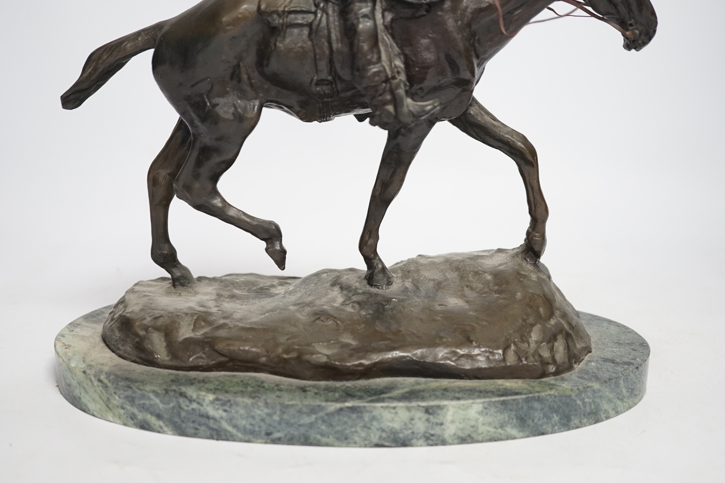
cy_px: 242
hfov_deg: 43.6
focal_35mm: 45
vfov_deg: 29.9
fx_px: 906
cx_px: 362
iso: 640
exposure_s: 1/60
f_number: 3.5
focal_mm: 30
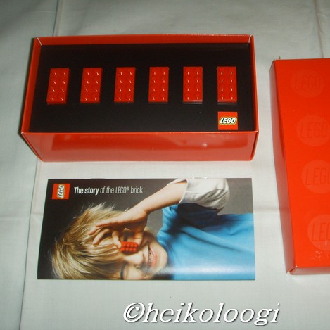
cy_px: 163
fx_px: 507
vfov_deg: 36.1
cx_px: 202
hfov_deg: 35.9
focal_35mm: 47
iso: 100
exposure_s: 1/45
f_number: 3.5
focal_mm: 6.6
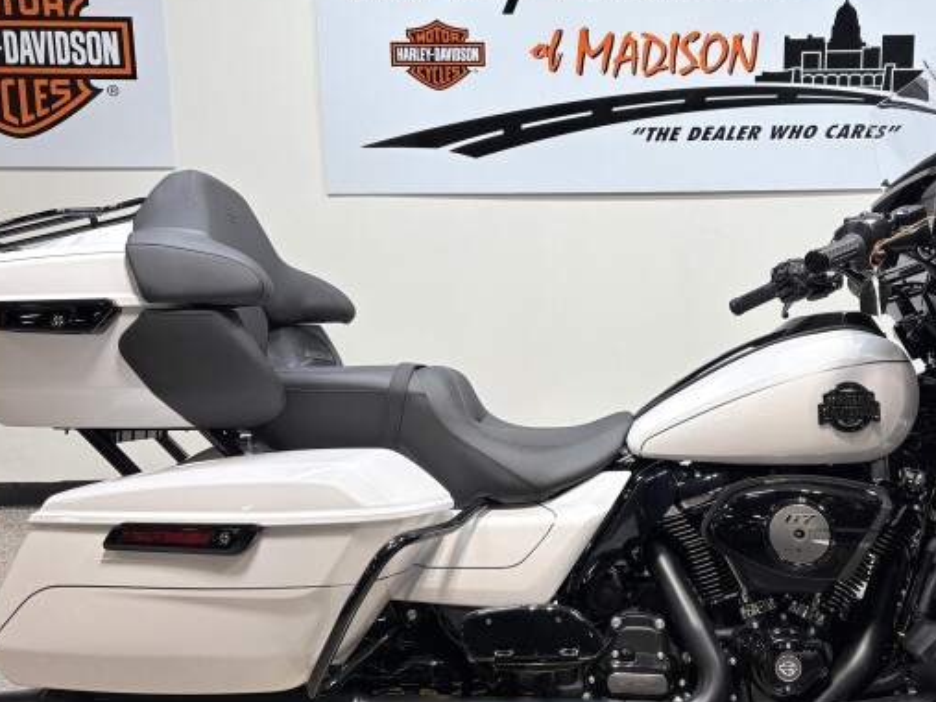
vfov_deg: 35.1
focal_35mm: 41
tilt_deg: -11.1
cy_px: 320
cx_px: 596
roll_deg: +1.0
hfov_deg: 45.3
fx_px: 1108
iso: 32
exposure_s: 1/130
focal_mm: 5.96
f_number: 1.6
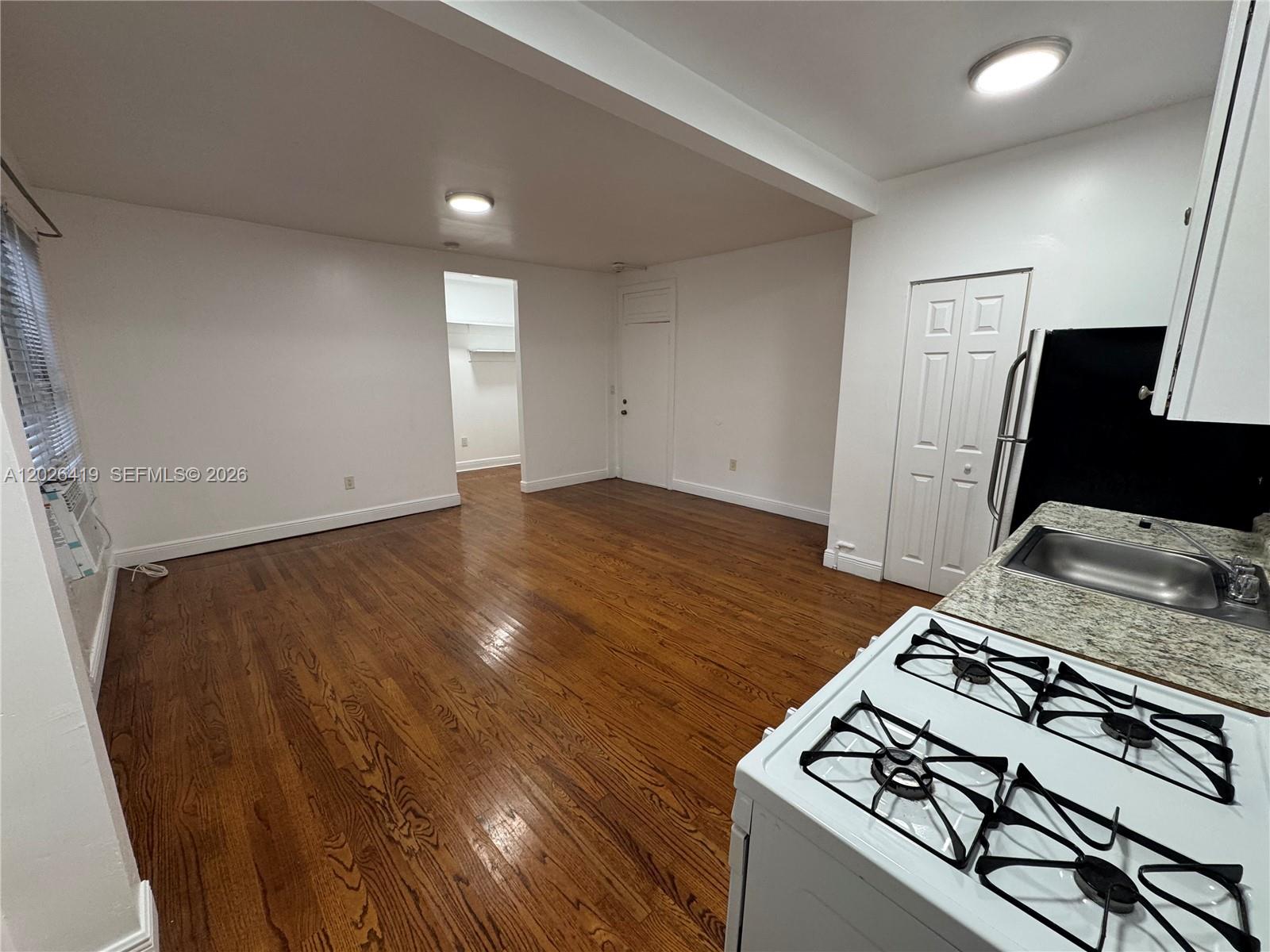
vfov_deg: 85.7
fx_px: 514
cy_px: 476
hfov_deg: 102.1
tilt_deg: -12.3
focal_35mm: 14
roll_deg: -0.3
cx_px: 635
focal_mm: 2.22
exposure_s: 1/60
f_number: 2.2
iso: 160
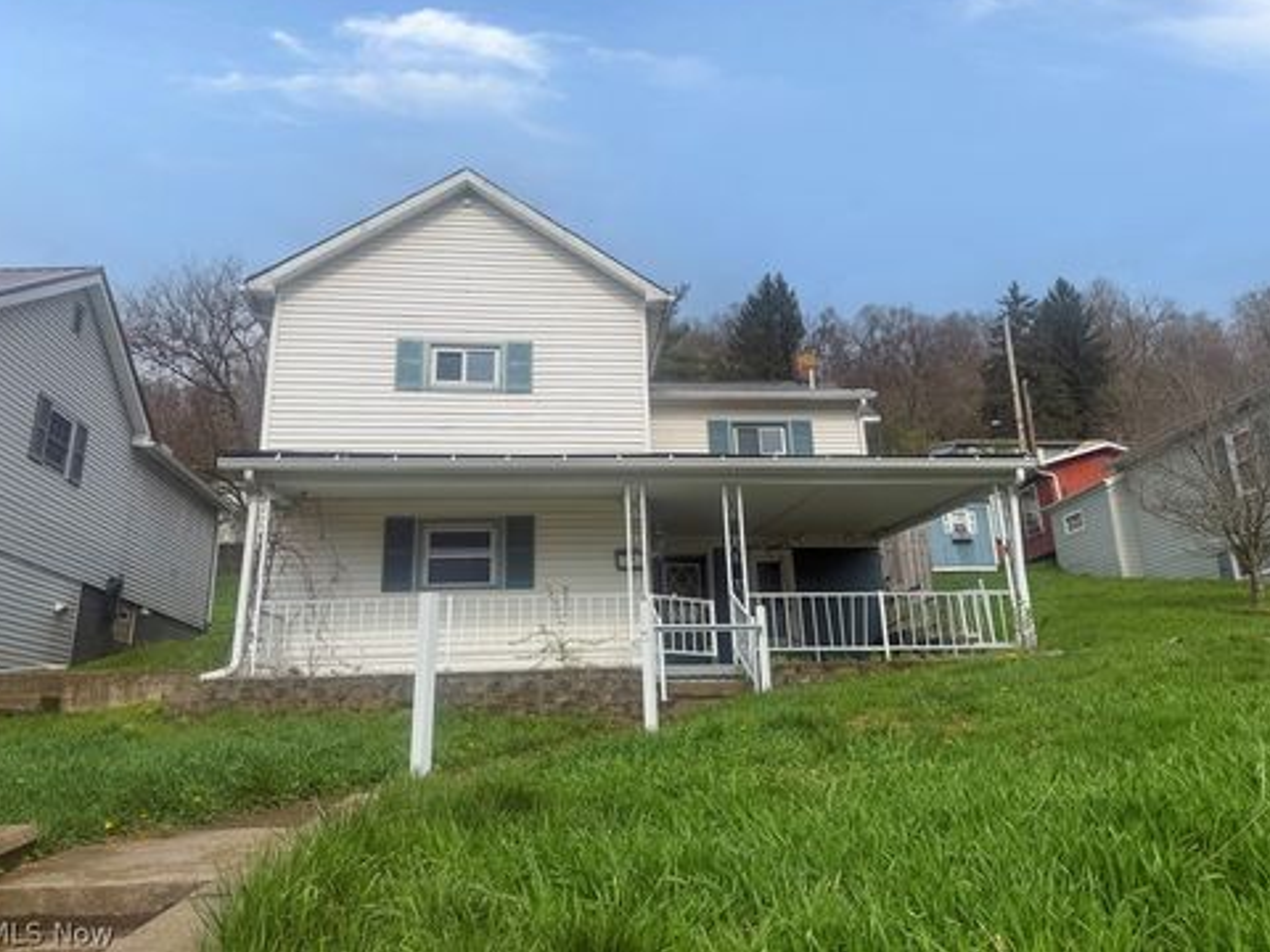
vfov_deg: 54.9
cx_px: 640
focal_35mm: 25
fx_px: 917
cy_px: 459
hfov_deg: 69.4
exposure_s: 1/6173
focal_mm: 6.76
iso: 80
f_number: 1.78
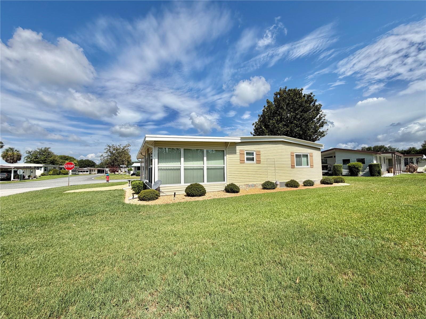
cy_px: 160
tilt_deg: +3.4
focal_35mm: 14
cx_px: 213
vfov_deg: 85.7
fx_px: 172
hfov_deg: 102.1
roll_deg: +1.8
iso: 20
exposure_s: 1/1211
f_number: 2.2
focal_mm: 2.22
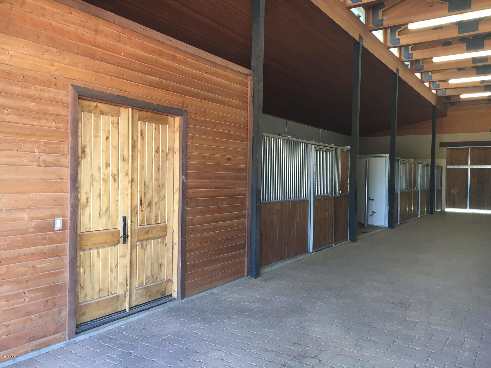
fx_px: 411
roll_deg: -0.5
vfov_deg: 48.2
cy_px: 184
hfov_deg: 61.7
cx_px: 246
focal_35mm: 29
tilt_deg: -0.9
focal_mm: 4.15
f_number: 2.2
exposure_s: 1/30
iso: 50
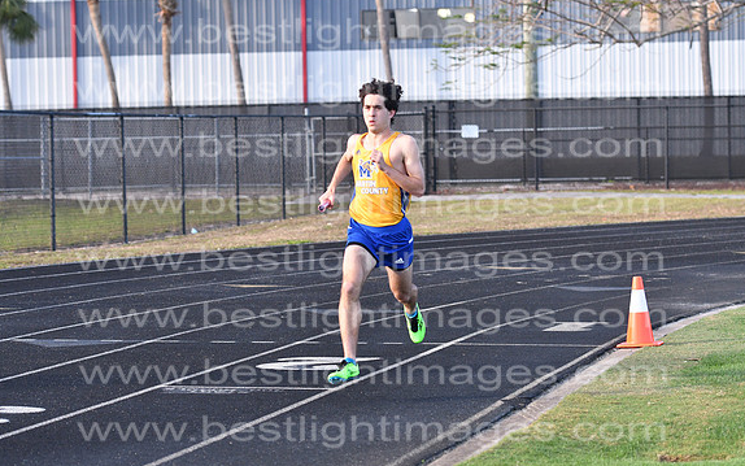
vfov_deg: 9.4
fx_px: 2823
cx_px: 372
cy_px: 233
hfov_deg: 15.0
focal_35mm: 139
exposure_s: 1/2000
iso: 1000
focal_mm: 90
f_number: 4
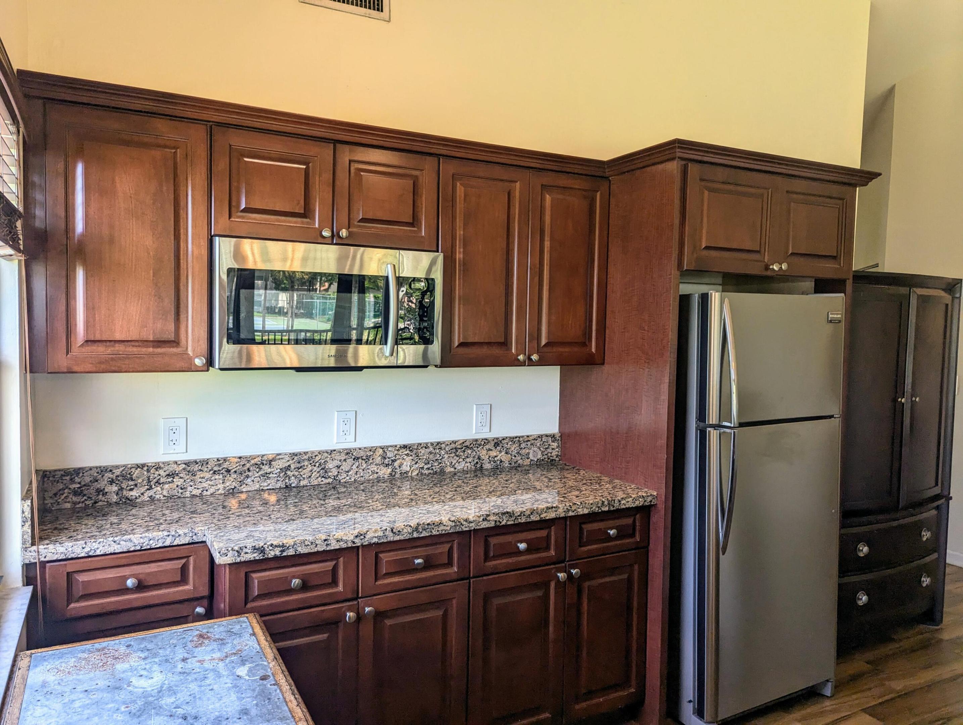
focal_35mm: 24
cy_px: 362
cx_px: 482
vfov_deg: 56.9
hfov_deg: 71.5
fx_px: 669
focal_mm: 6.81
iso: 47
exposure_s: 1/139
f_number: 1.85
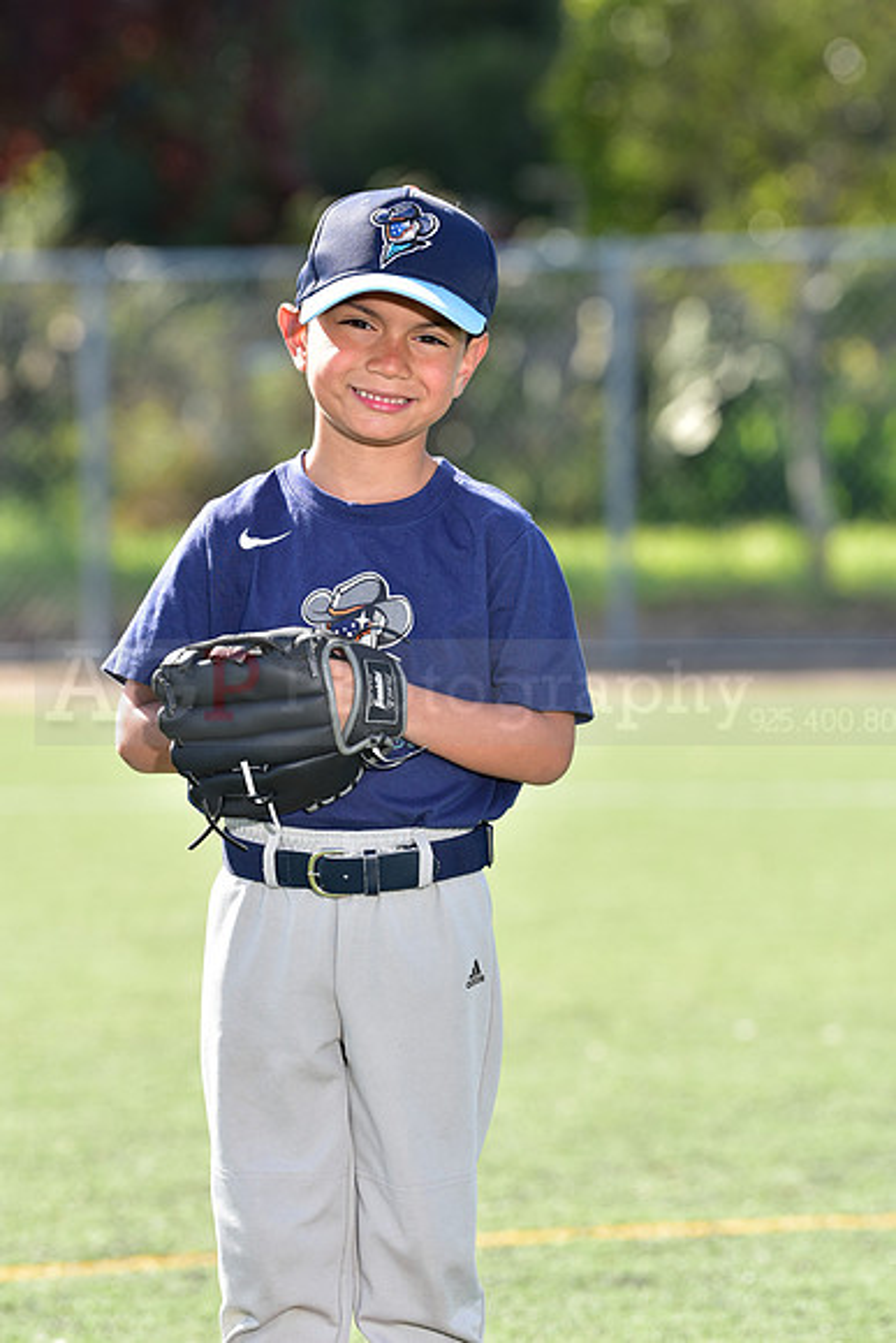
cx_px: 448
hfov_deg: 6.9
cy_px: 672
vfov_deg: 10.3
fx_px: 7462
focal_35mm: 200
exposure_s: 1/160
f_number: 5.6
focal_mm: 200
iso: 100
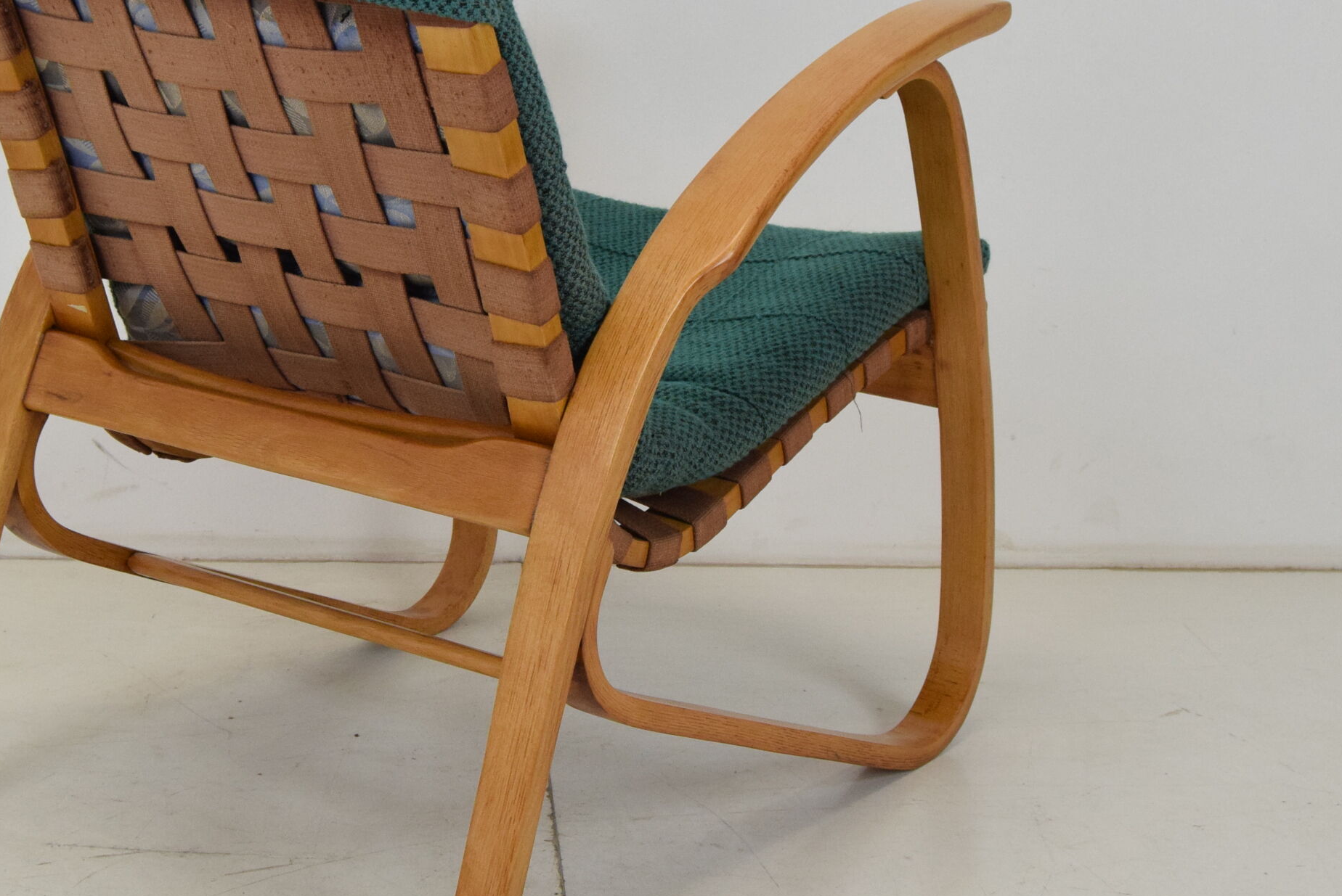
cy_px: 377
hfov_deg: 29.5
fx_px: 2537
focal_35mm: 68
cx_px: 515
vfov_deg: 20.0
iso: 1600
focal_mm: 28
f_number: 8
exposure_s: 1/250
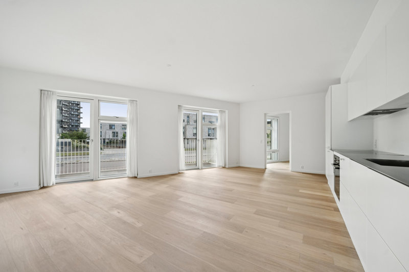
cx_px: 204
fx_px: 159
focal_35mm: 14
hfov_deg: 104.3
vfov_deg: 81.2
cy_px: 136
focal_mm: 14
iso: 400
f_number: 5
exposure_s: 1/200
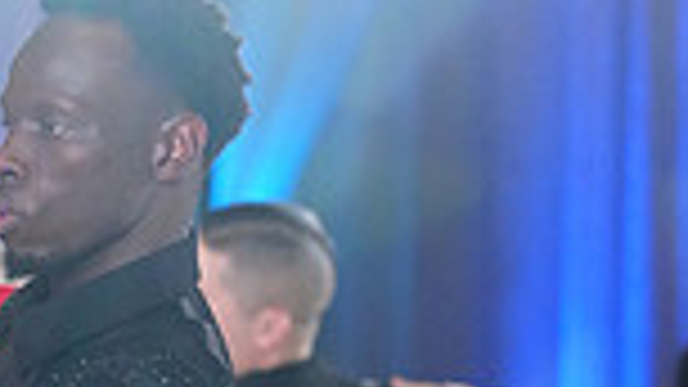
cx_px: -52
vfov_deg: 2.5
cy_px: 909
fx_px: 8792
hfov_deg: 4.5
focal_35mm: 482
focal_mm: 121
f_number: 4
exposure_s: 1/400
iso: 3200
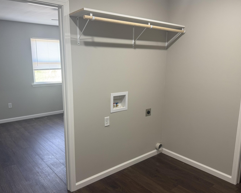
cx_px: 117
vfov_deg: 51.5
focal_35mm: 28
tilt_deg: -9.8
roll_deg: +0.2
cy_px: 101
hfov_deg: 62.2
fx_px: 200
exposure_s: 1/60
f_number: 1.78
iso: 100
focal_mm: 6.76
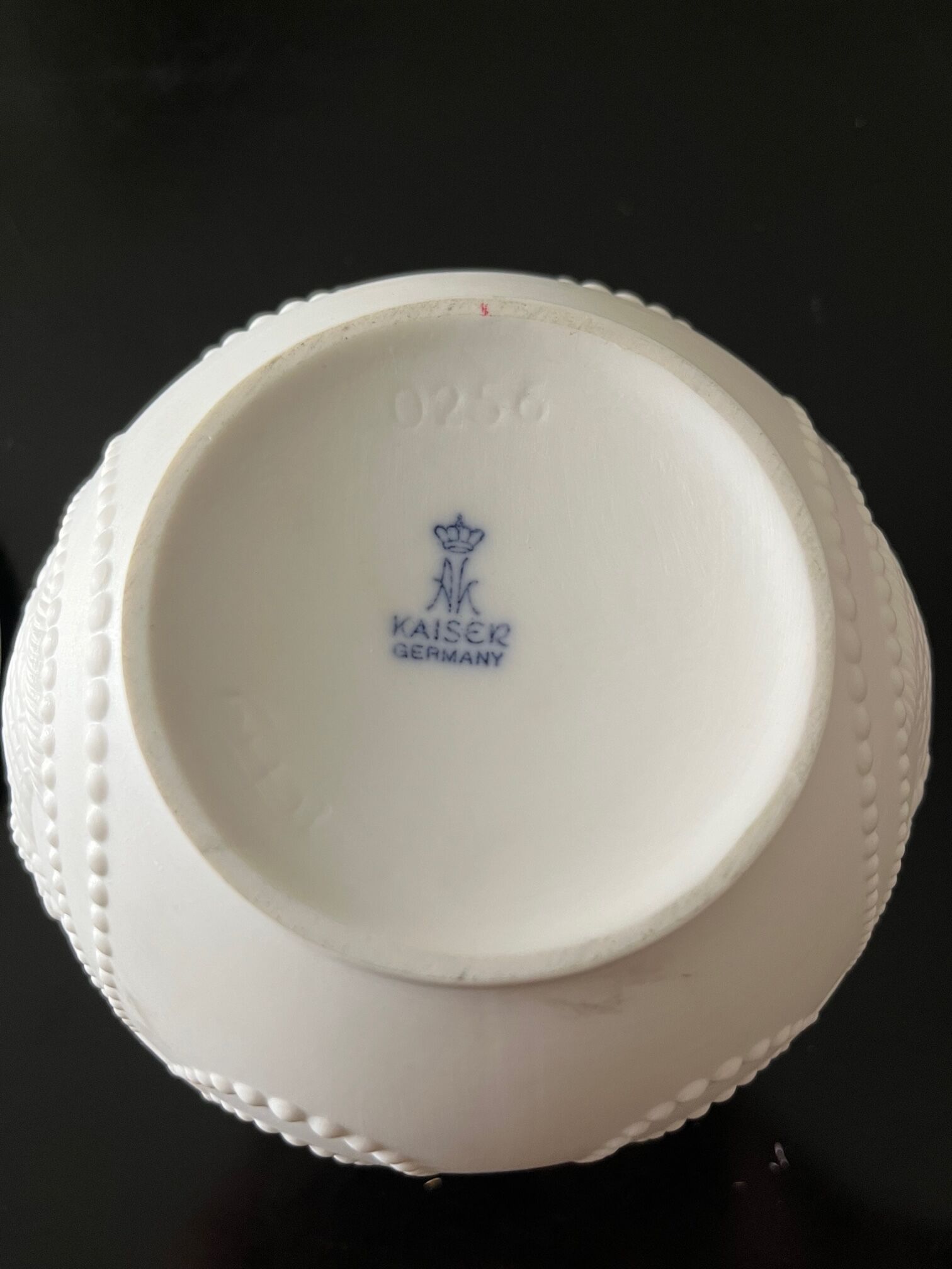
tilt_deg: -76.0
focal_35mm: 26
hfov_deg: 53.1
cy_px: 634
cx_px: 476
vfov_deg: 67.3
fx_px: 953
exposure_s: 1/60
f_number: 1.6
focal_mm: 5.1
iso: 125
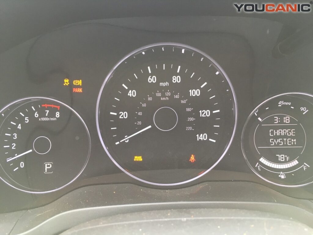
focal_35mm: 29
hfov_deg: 61.7
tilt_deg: -20.7
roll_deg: -2.7
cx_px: 156
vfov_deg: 48.2
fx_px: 262
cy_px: 118
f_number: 2.2
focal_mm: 4.15
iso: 50
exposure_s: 1/30
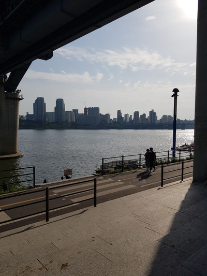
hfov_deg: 53.1
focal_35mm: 26
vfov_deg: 67.3
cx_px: 104
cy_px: 138
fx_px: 207
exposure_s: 1/7456
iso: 40
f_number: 1.7
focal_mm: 4.3
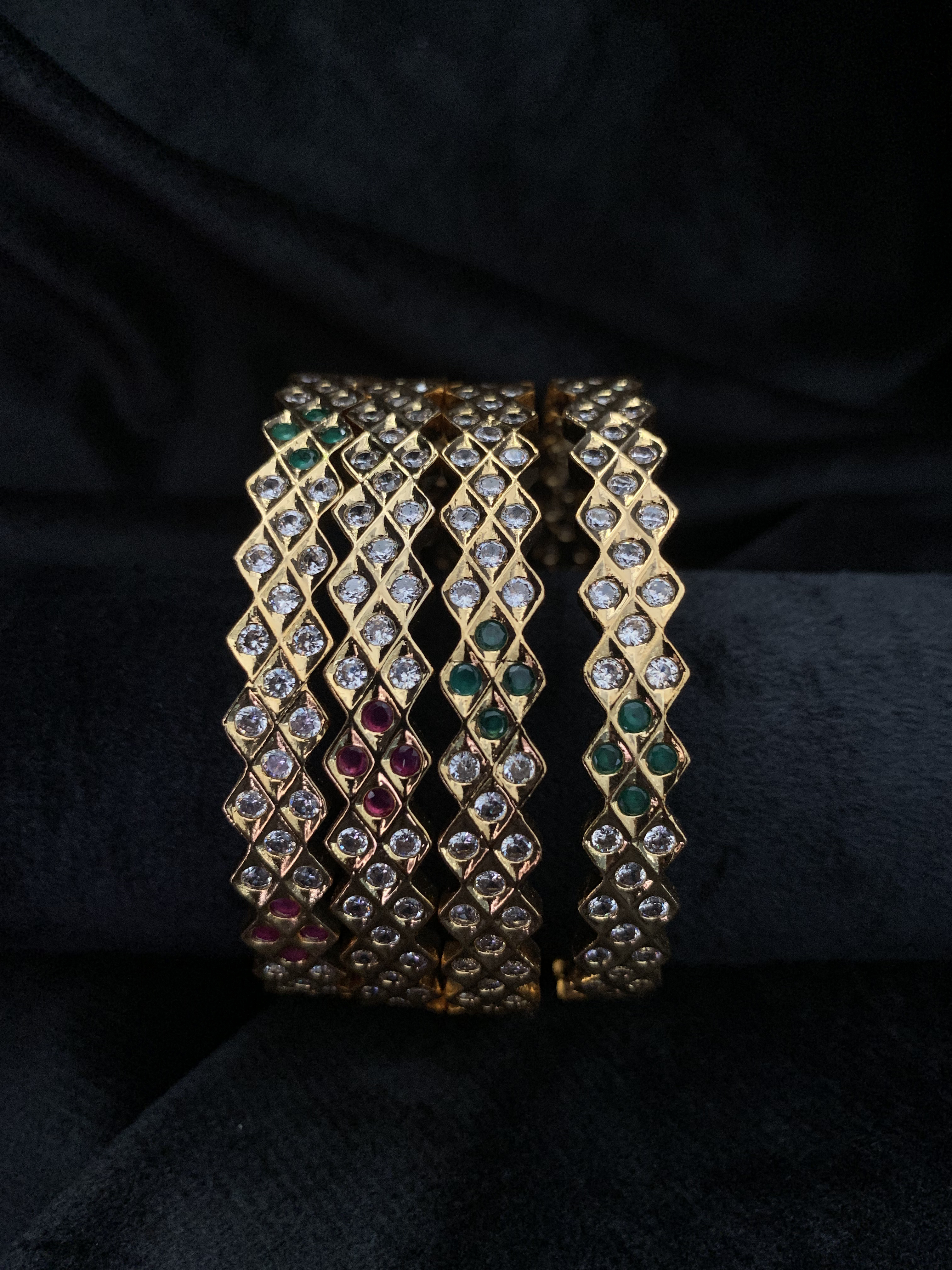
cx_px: 476
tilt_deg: -37.0
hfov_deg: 53.1
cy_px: 635
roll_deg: -1.5
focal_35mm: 26
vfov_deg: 67.3
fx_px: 953
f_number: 1.8
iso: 320
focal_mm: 4.25
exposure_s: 1/60
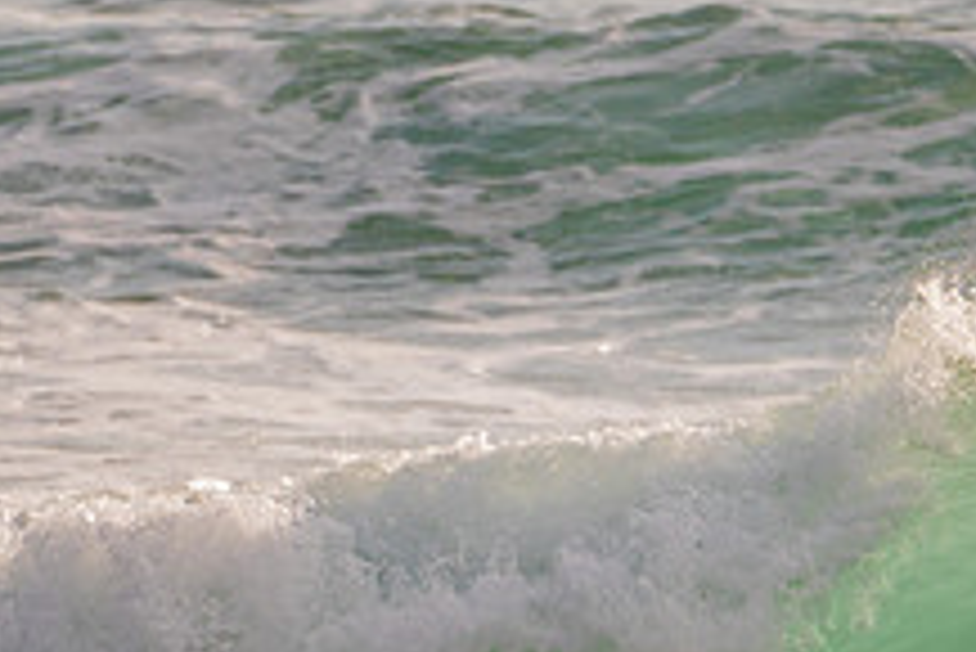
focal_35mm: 1636
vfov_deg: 0.8
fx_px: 44382
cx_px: 1043
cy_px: 714
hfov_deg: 1.3
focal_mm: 500
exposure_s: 1/2000
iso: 180
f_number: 5.6
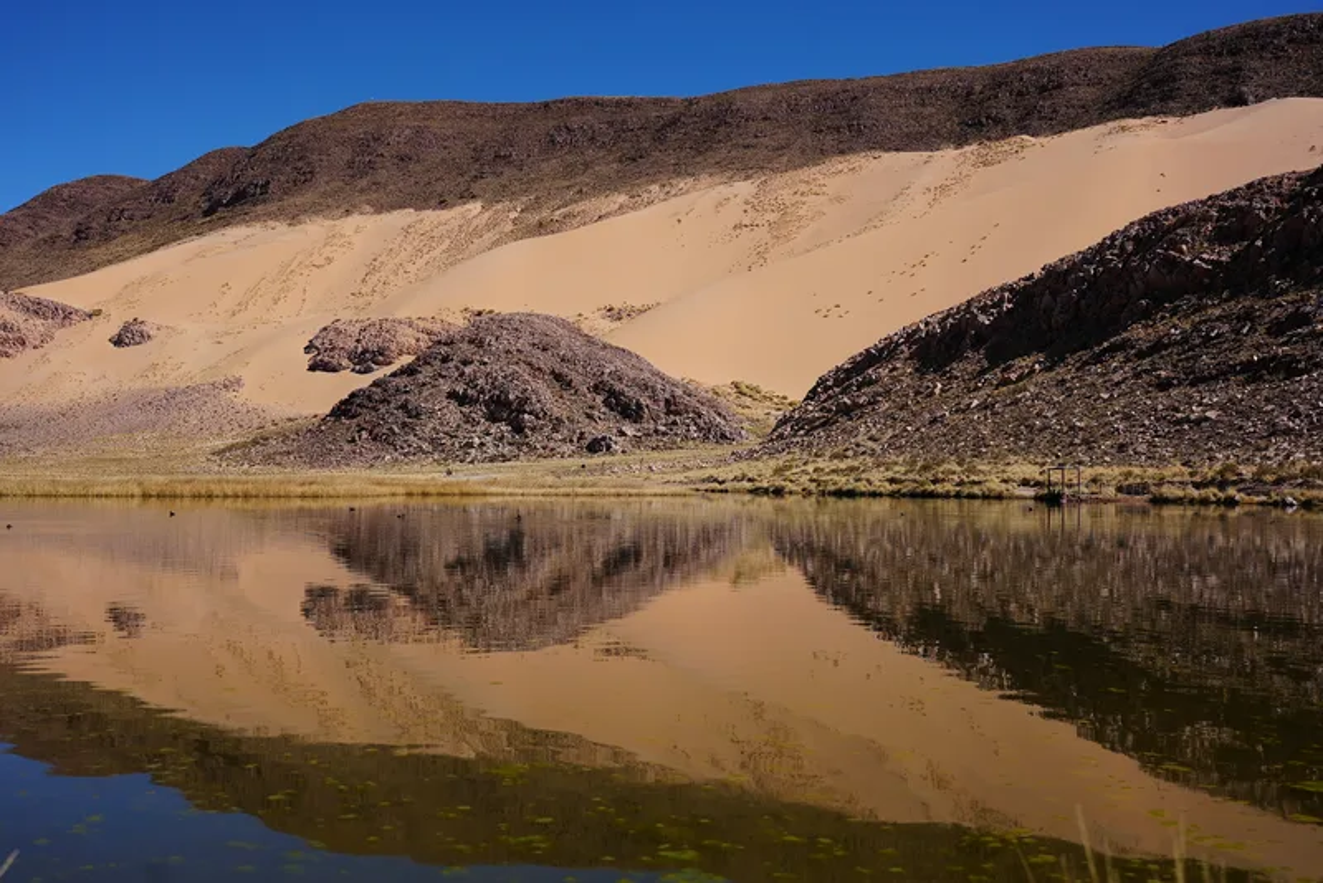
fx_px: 1434
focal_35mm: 39
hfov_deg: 49.5
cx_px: 662
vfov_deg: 34.2
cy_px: 442
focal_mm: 39
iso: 80
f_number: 5
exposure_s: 1/1000
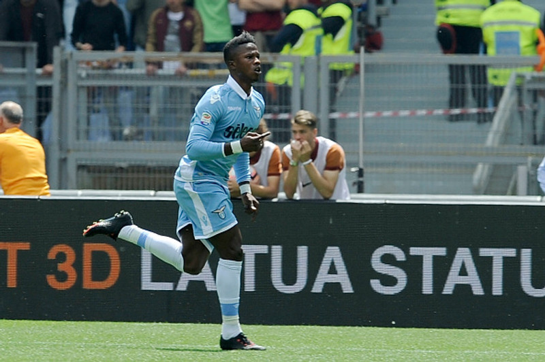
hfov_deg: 5.2
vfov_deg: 3.4
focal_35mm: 400
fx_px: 6050
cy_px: 181
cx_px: 272
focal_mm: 400
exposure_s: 1/1000
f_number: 5
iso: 320
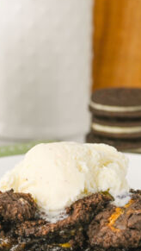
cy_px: 229
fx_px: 956
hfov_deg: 8.4
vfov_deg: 14.7
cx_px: 64
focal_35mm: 144
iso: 360
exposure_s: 1/160
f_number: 5.6
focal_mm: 50
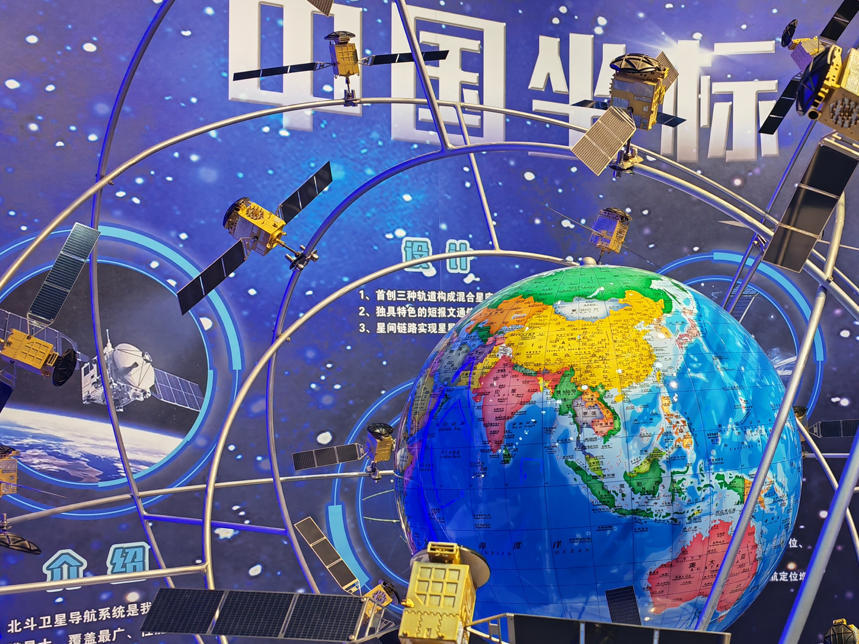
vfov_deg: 32.1
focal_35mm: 45
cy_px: 374
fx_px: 1117
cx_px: 619
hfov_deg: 41.1
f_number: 1.8
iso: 160
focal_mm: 5.53
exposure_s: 1/100
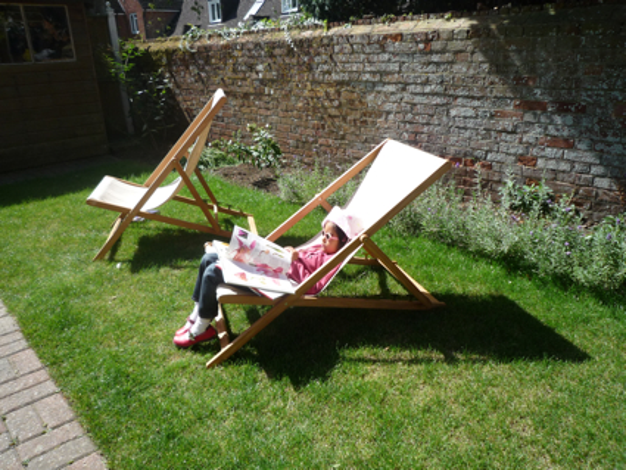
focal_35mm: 25
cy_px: 235
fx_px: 452
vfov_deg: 54.9
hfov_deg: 69.4
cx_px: 313
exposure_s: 1/640
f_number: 3.5
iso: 100
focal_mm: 4.4
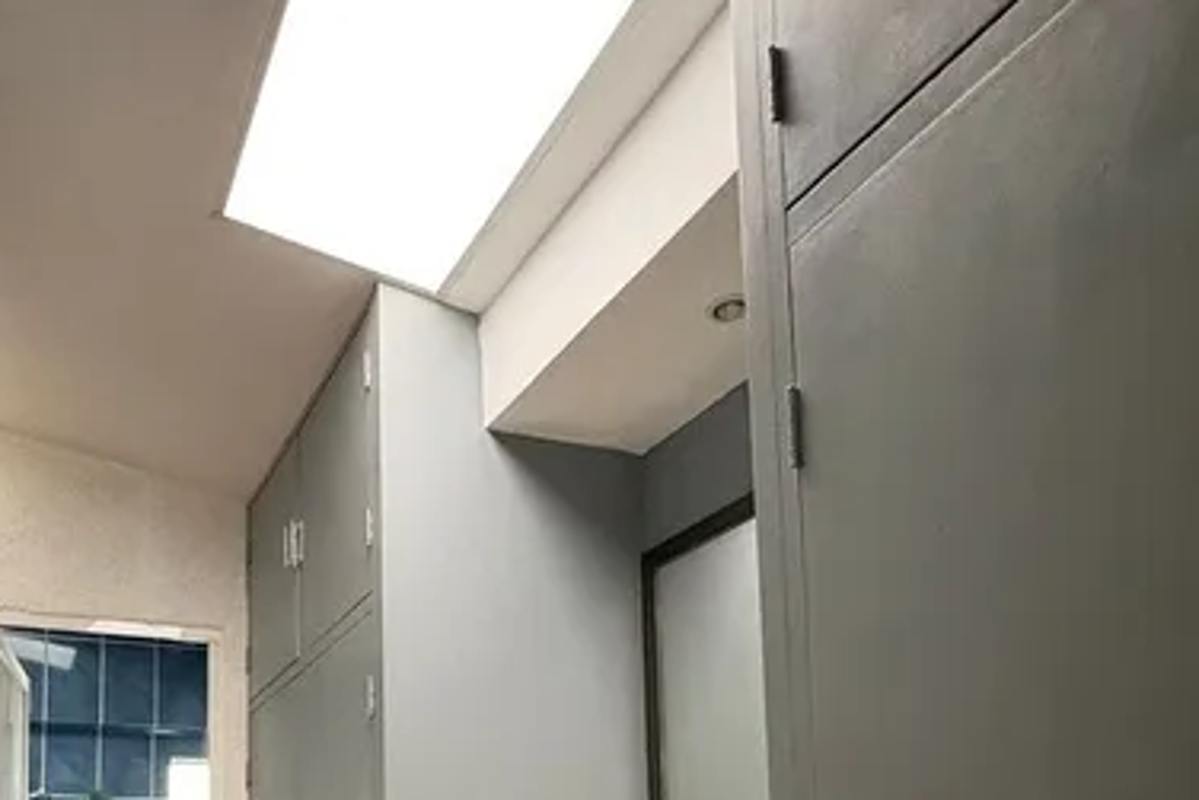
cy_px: 829
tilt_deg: +6.5
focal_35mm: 31
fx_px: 1033
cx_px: 348
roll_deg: +0.4
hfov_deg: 58.1
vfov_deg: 37.2
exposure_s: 1/42
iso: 800
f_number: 2.2
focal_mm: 2.22
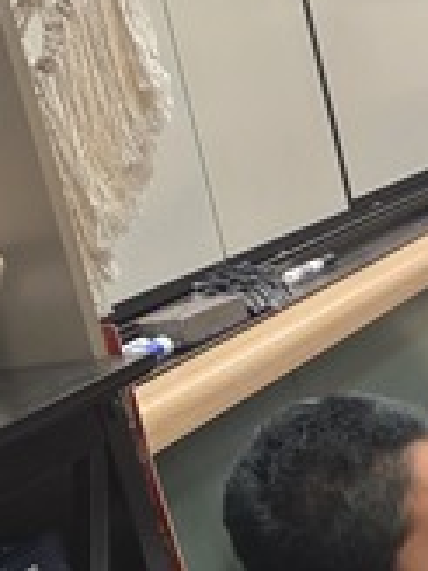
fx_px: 1846
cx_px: 905
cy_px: 574
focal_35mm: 112
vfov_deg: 17.2
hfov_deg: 11.6
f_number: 1.7
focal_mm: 6.3
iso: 640
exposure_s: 1/120
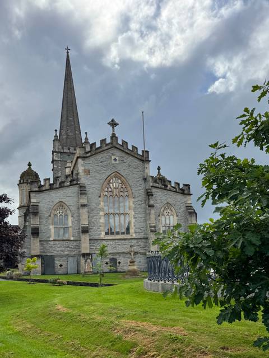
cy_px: 179
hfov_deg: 56.8
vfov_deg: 71.6
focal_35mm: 24
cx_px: 134
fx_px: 249
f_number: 1.78
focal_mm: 6.76
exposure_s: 1/3802
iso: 80
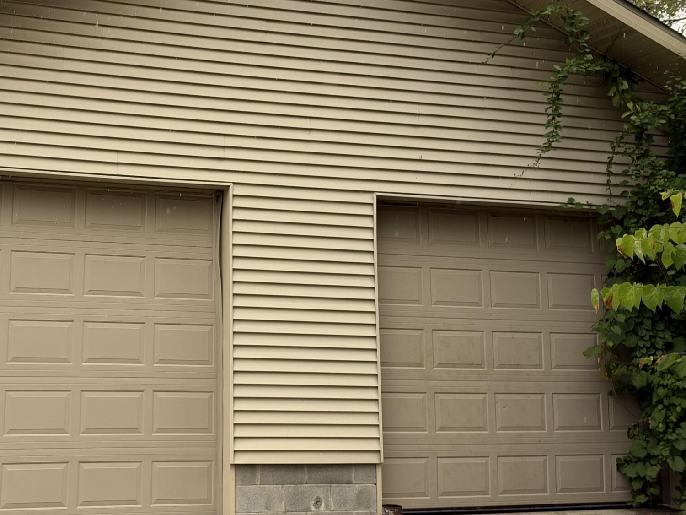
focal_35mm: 48
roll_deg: -0.5
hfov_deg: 38.3
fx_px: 951
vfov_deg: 30.2
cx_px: 146
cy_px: 219
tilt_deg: +8.6
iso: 80
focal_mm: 6.93
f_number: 1.8
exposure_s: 1/240
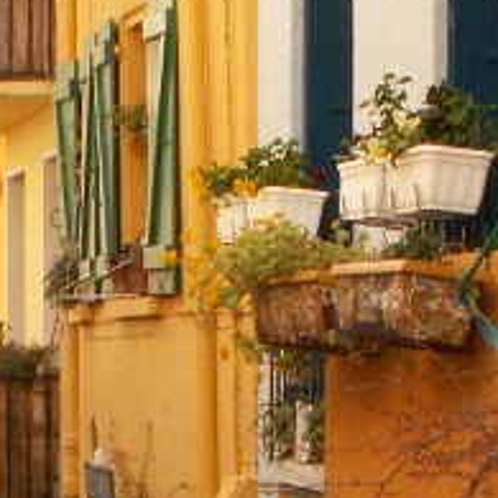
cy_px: 493
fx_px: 3174
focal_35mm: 195
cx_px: 135
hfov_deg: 9.0
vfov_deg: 8.9
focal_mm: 7.02
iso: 50
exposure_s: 1/80
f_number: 5
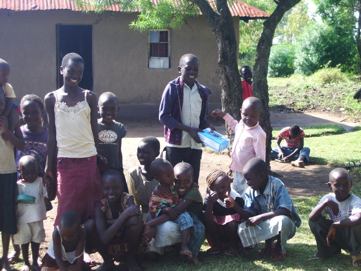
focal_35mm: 74
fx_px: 772
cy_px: 136
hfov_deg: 26.3
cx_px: 180
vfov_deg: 19.9
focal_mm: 12.2
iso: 50
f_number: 3.9
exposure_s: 1/100
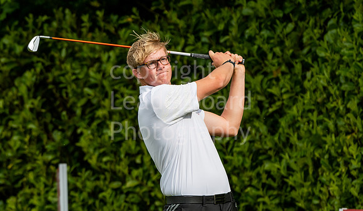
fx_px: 4753
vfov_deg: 2.5
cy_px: 80
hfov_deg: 4.4
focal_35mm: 490
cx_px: 168
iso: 800
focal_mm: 290
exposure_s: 1/2500
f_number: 5.6
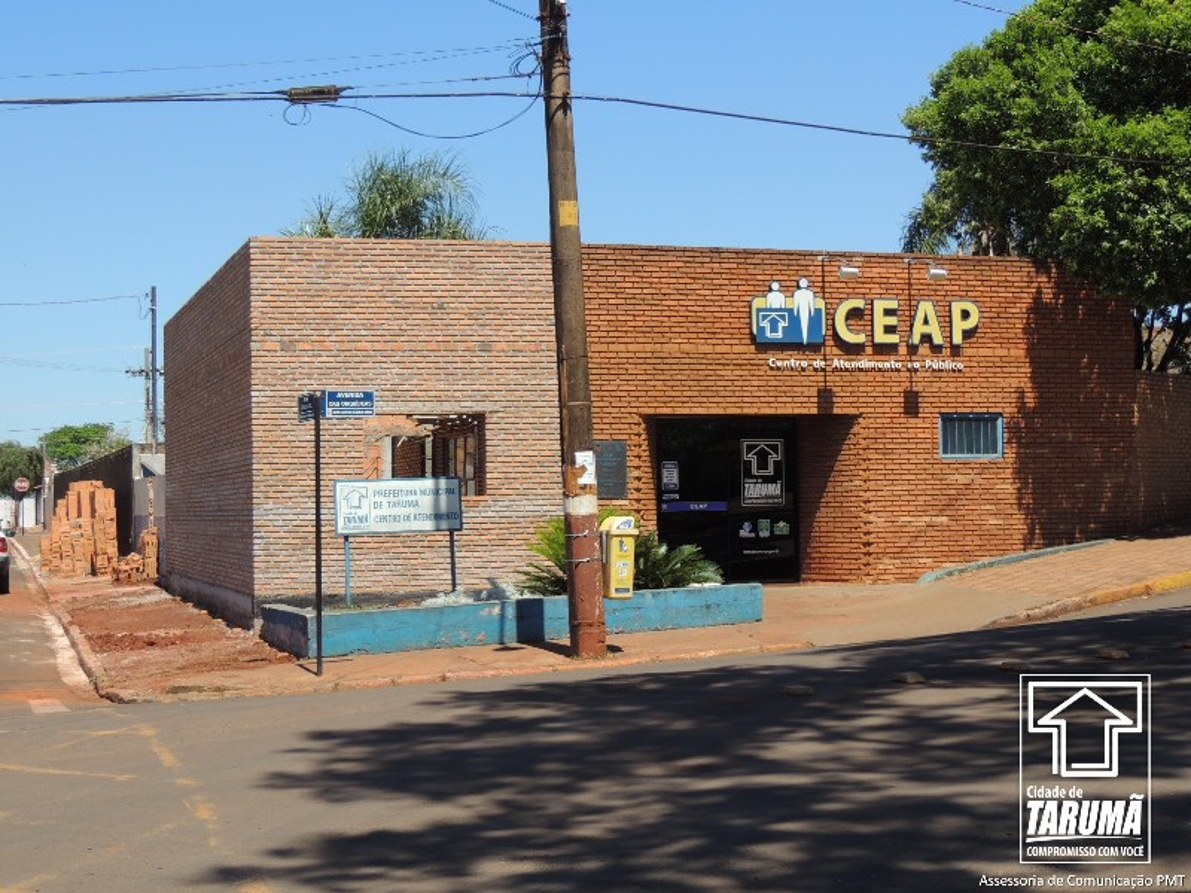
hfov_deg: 34.9
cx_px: 596
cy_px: 446
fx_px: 1892
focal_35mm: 55
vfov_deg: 26.6
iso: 100
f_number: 3.7
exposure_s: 1/800
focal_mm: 9.8
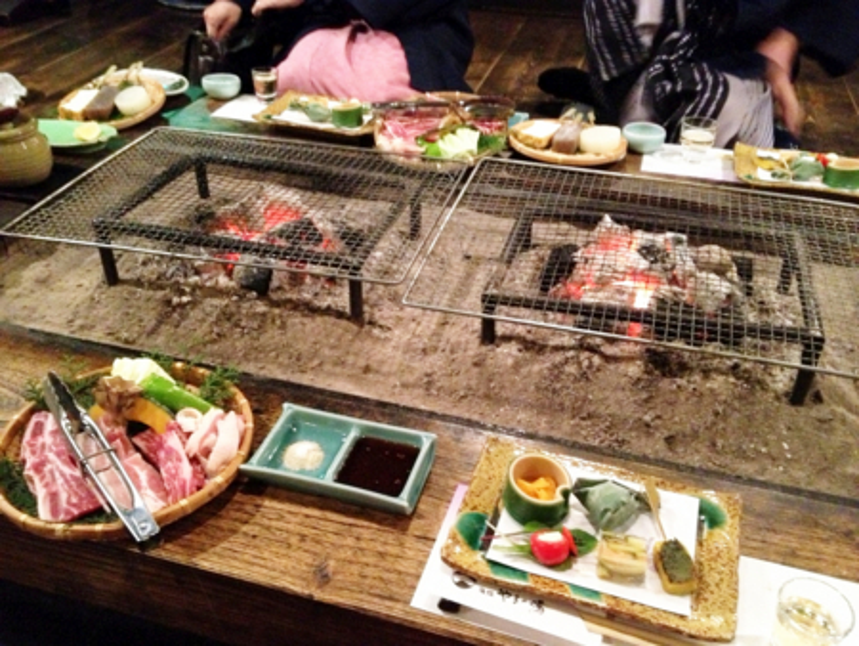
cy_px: 323
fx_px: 869
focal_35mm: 35
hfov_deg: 52.6
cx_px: 430
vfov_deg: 40.7
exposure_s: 1/15
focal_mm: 4.28
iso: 800
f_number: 2.4
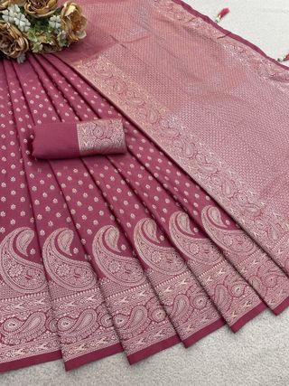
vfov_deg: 67.3
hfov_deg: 53.0
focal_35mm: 26
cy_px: 193
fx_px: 290
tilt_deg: -57.9
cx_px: 144
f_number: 1.6
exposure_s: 1/100
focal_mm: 4.2
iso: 100
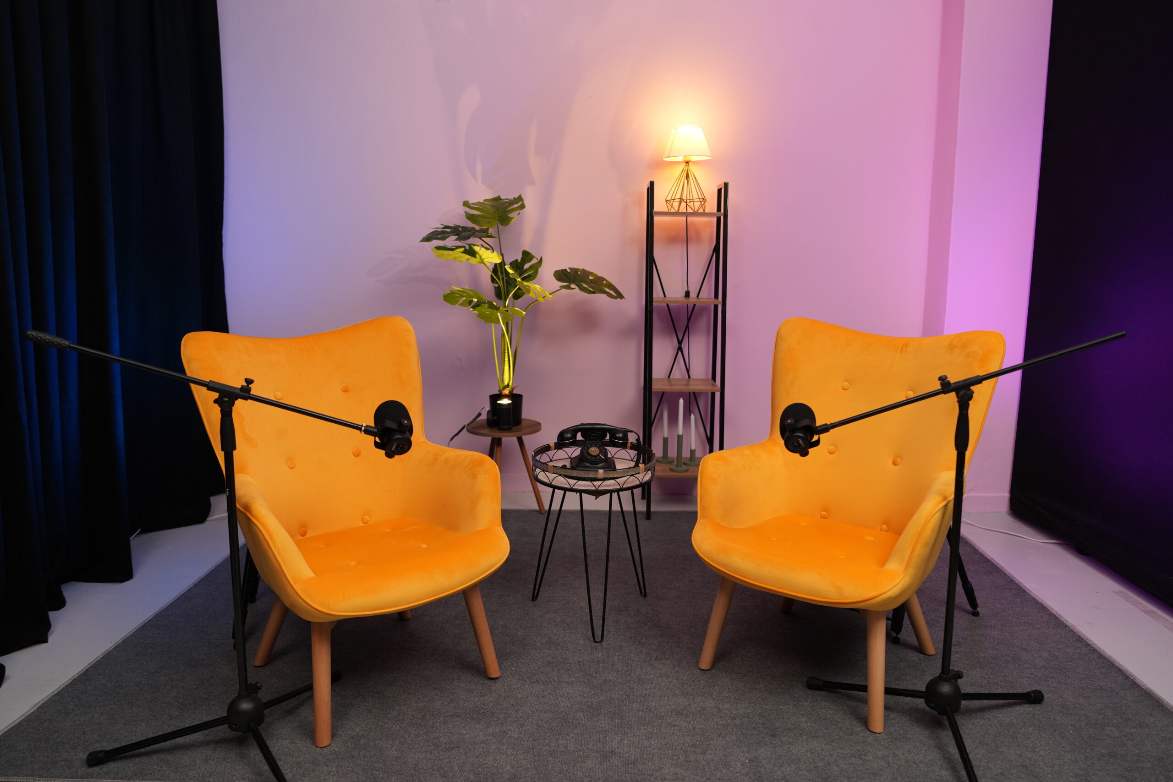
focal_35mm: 24
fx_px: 782
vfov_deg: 53.1
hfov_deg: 73.7
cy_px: 391
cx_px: 586
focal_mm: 24
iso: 400
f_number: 2.2
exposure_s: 1/100
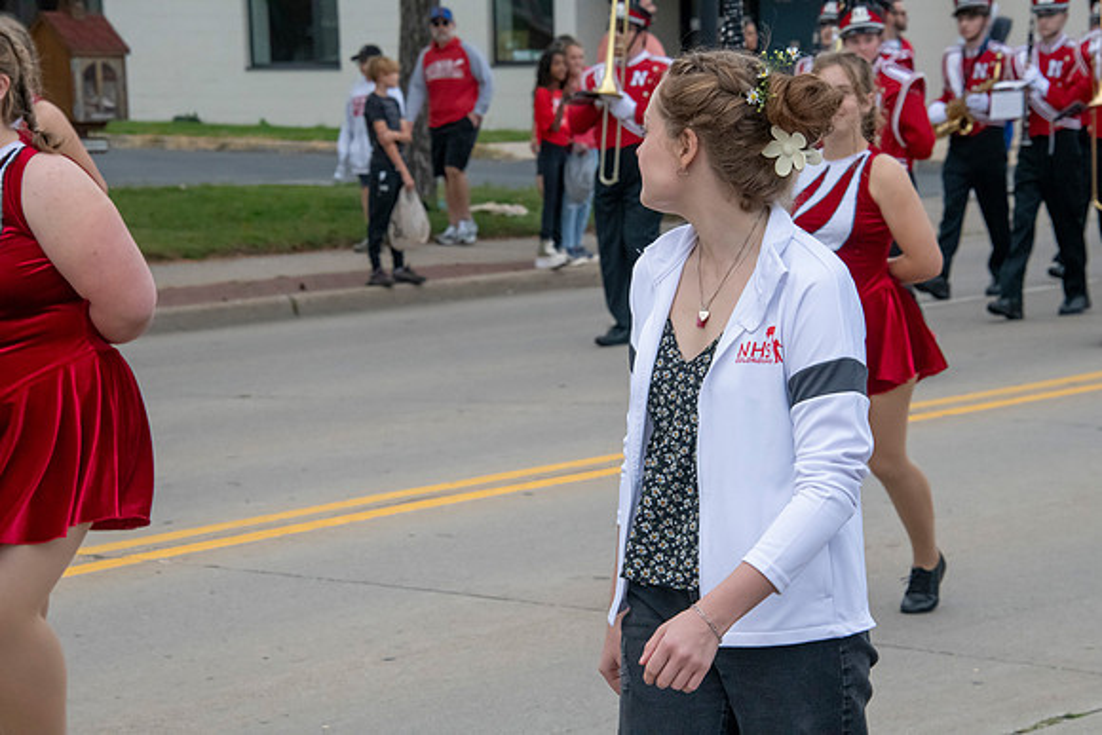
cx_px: 551
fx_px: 3735
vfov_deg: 11.2
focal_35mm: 122
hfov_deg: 16.8
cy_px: 368
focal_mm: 122
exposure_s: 1/640
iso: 3200
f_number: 11
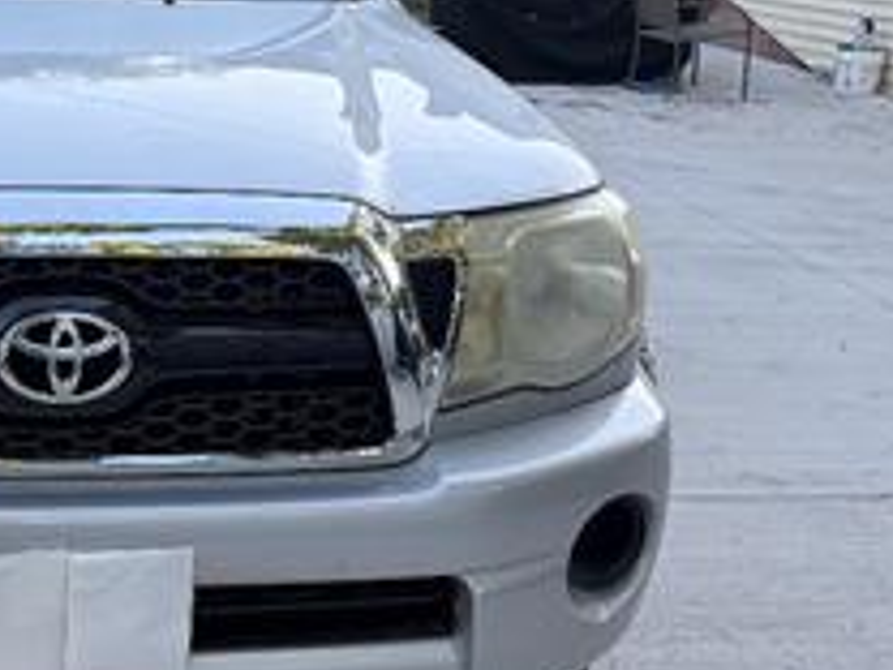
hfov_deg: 29.3
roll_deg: -2.4
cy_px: 236
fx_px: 1625
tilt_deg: -12.2
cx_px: 73
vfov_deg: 23.2
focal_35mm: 63
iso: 50
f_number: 1.6
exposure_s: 1/196
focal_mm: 5.96
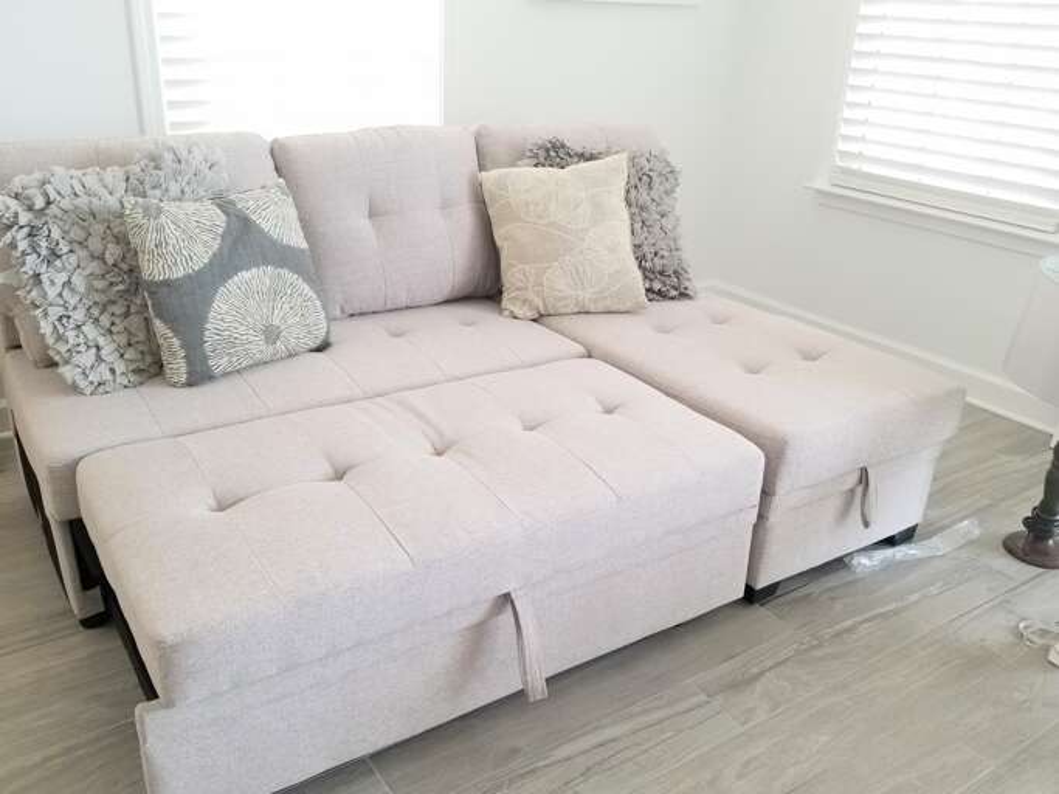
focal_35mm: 26
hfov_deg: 67.3
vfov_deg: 53.0
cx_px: 530
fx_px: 795
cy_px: 397
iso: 125
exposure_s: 1/50
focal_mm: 4.3
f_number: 1.7
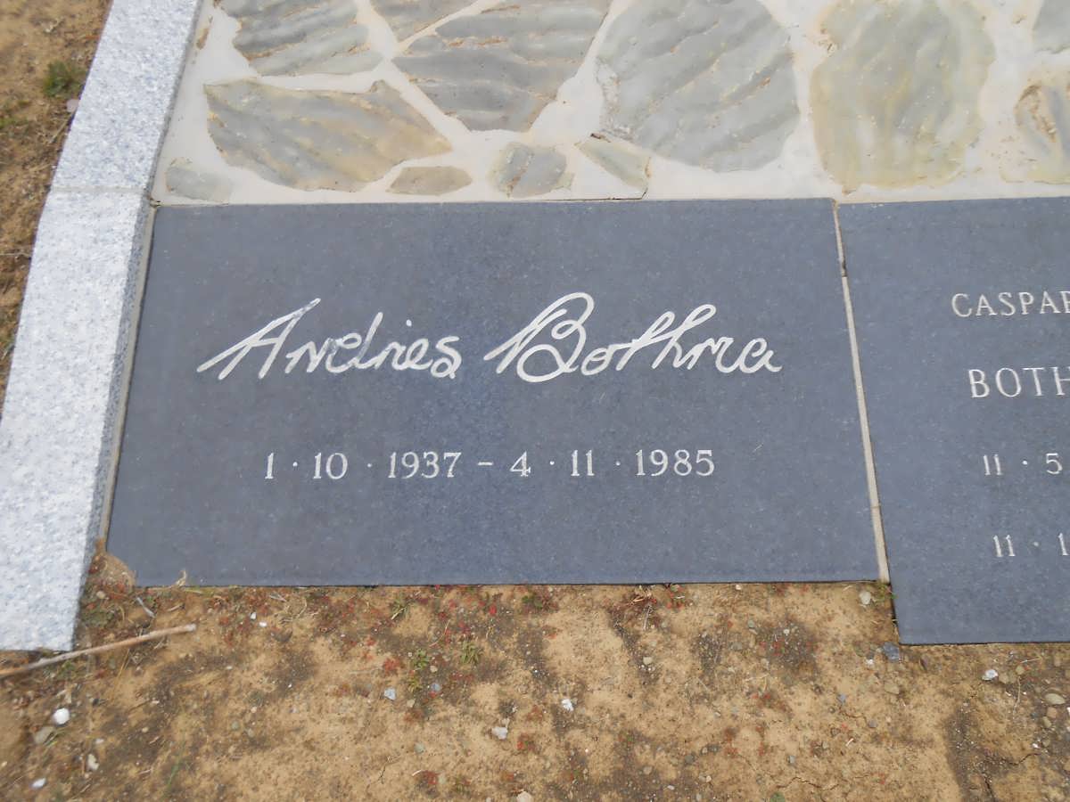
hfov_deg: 60.0
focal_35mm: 30
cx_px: 535
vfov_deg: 46.8
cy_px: 401
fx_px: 927
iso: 80
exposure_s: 1/50
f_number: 3.8
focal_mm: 5.3
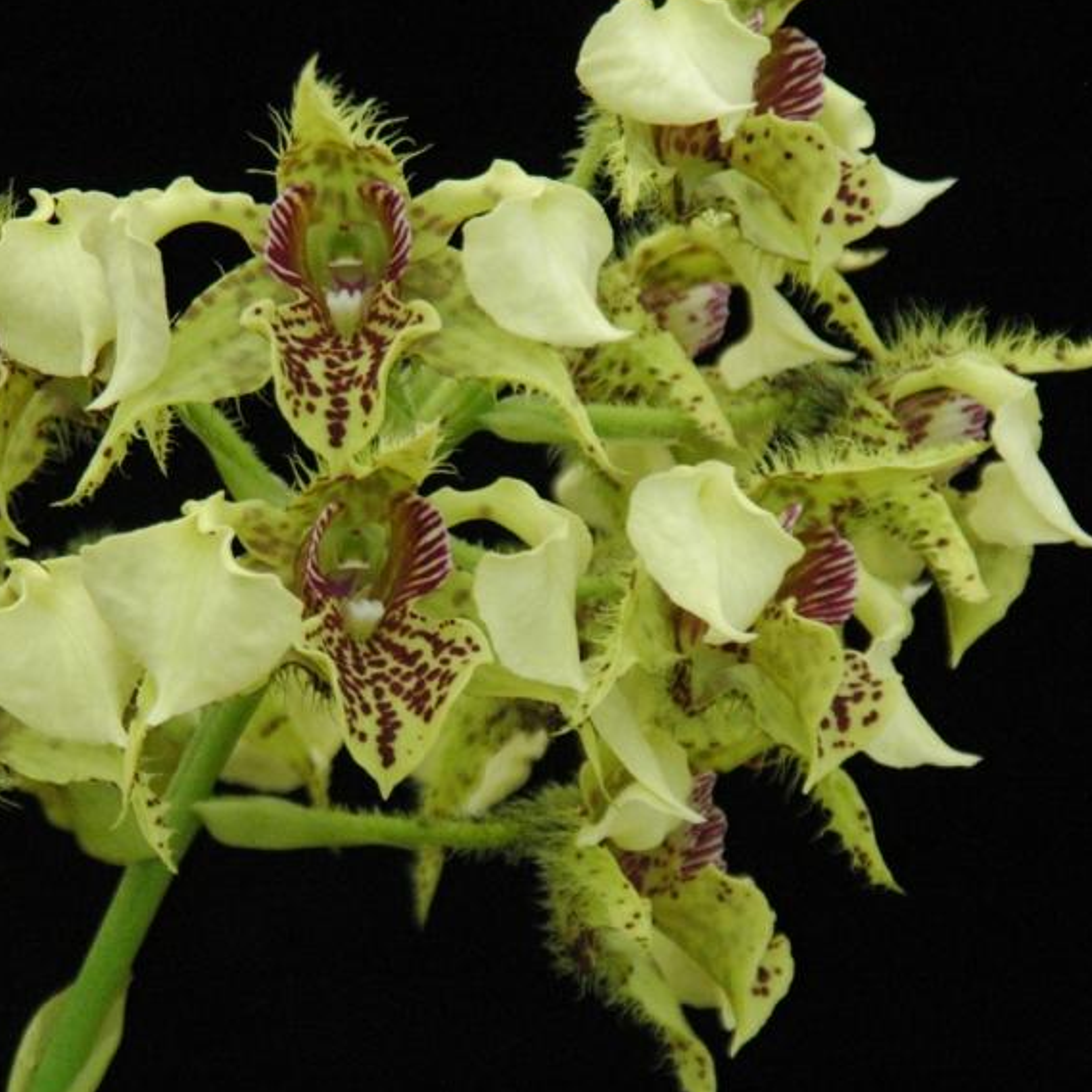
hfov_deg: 4.1
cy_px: 567
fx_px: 15124
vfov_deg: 4.1
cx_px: 363
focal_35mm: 424
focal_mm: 185
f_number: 8
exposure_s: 1/500
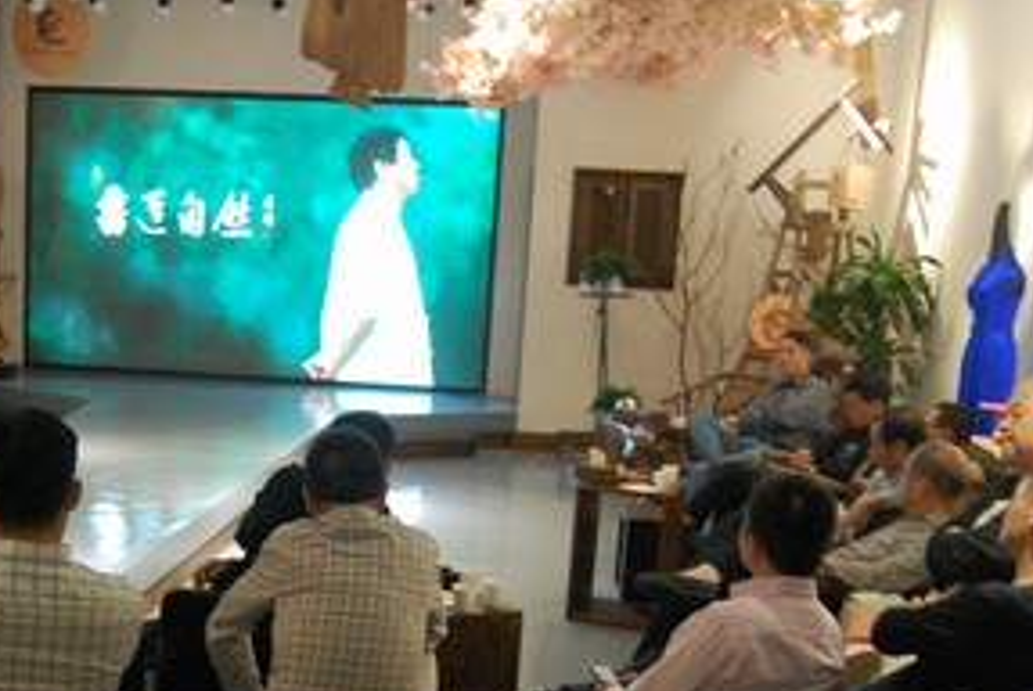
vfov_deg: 28.2
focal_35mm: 47
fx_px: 1350
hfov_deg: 40.8
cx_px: 270
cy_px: 538
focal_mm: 18
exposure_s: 1/50
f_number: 3.5
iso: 1600
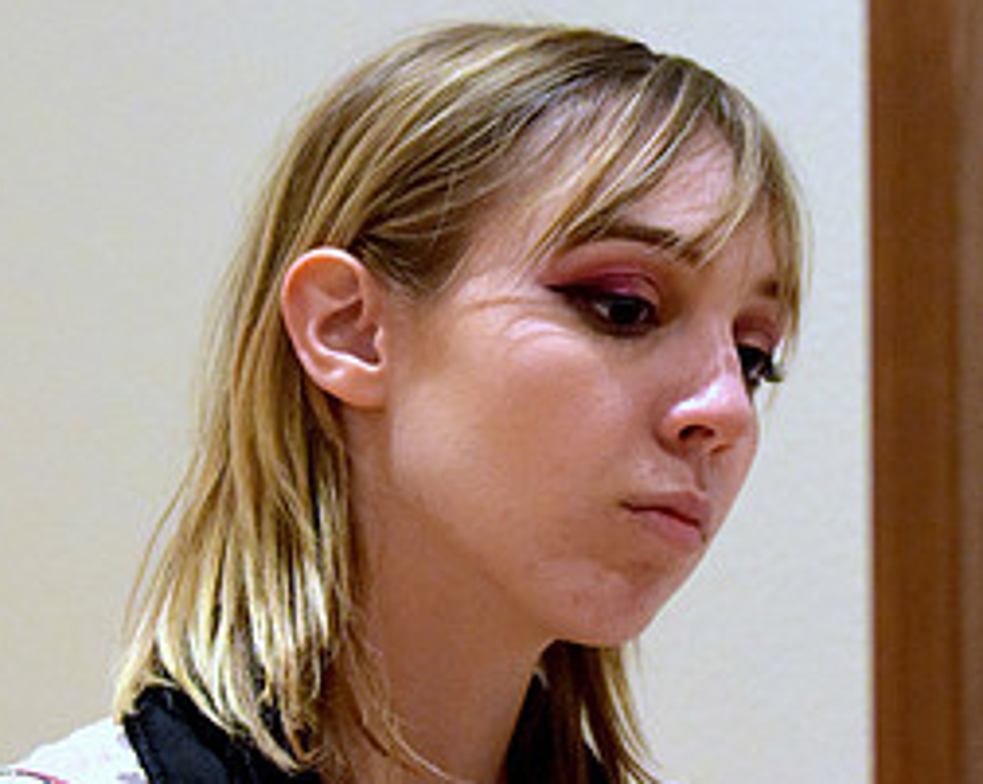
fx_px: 7730
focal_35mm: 266
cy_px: 341
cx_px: 577
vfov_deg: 5.8
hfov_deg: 7.3
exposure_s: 1/160
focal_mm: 82
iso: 1600
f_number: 2.8
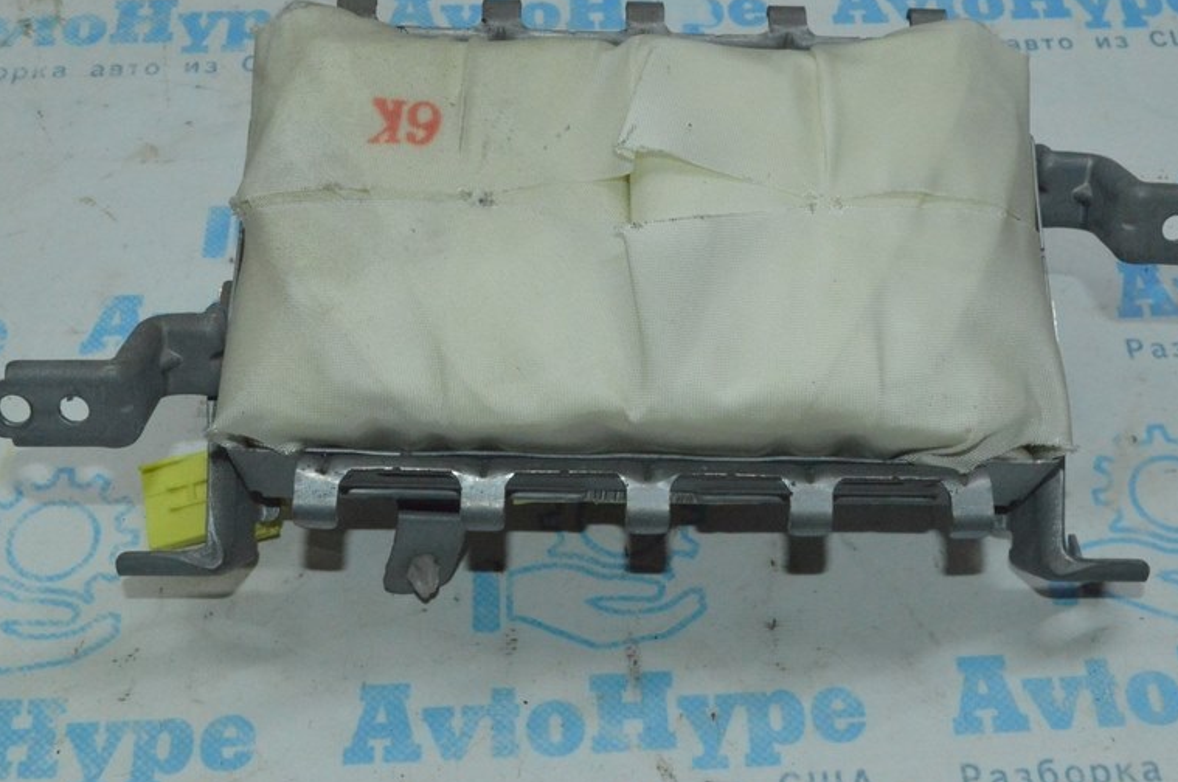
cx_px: 618
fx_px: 1787
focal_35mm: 55
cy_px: 265
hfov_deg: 36.5
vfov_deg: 24.6
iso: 5000
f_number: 16
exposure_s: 1/200
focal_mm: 27
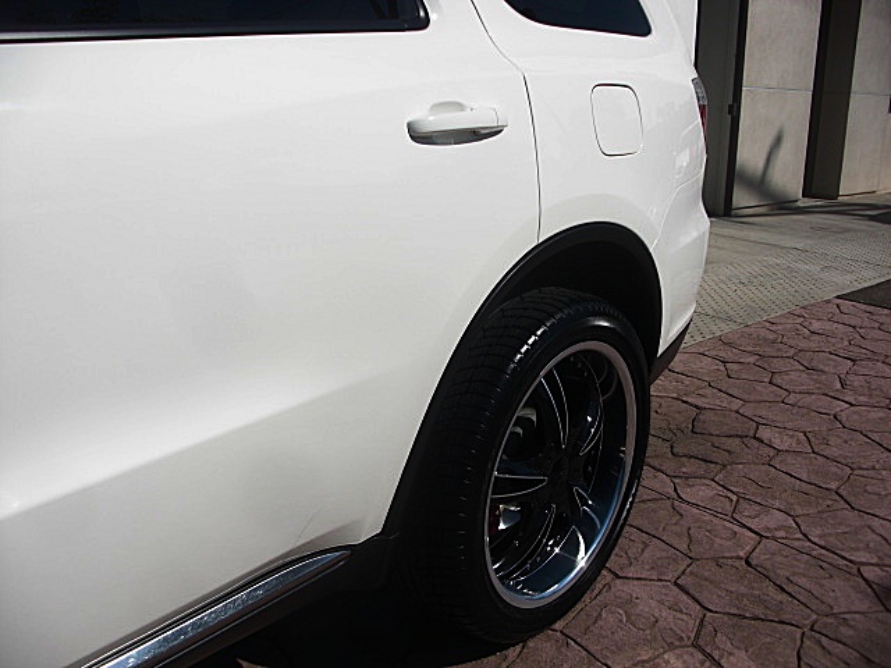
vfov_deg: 39.7
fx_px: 927
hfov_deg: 51.4
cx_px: 446
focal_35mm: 36
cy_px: 334
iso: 50
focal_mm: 6.3
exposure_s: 1/320
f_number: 7.9
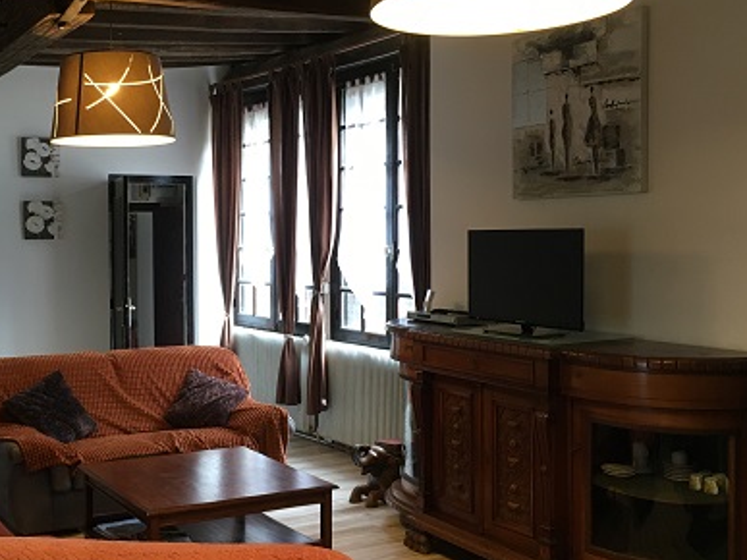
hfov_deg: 41.3
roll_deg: -0.3
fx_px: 971
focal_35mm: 45
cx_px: 222
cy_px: 286
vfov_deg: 32.2
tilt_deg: -2.8
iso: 125
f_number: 2.2
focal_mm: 4.15
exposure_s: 1/33
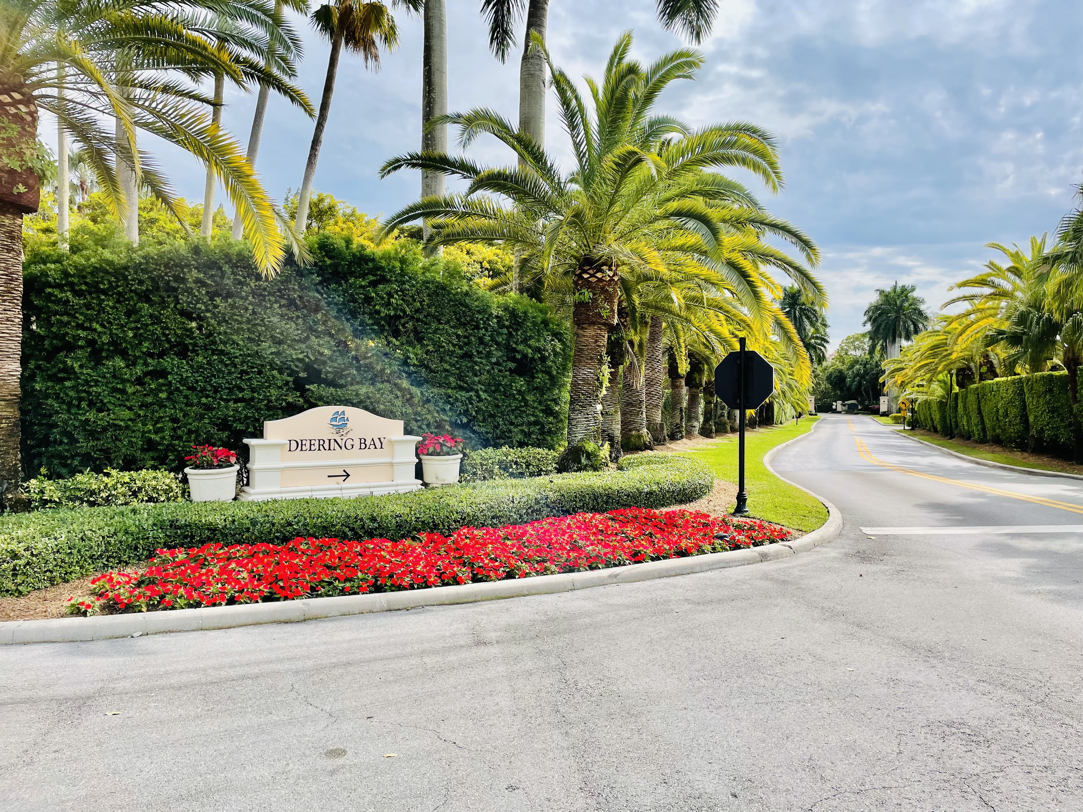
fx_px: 813
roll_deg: -0.3
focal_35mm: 26
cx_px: 542
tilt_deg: -0.3
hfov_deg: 67.3
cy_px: 406
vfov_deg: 53.1
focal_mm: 4.2
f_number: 1.6
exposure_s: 1/2959
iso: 32
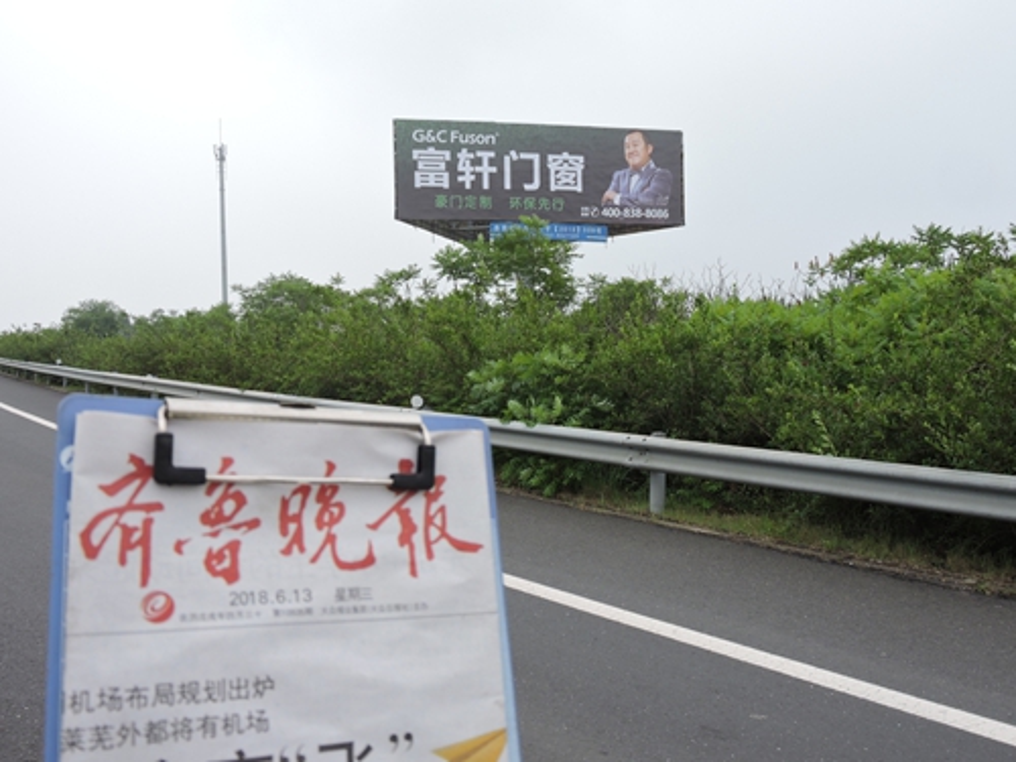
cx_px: 508
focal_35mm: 35
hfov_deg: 52.6
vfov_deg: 40.7
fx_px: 1027
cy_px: 381
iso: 100
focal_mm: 6.3
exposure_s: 1/400
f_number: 3.8
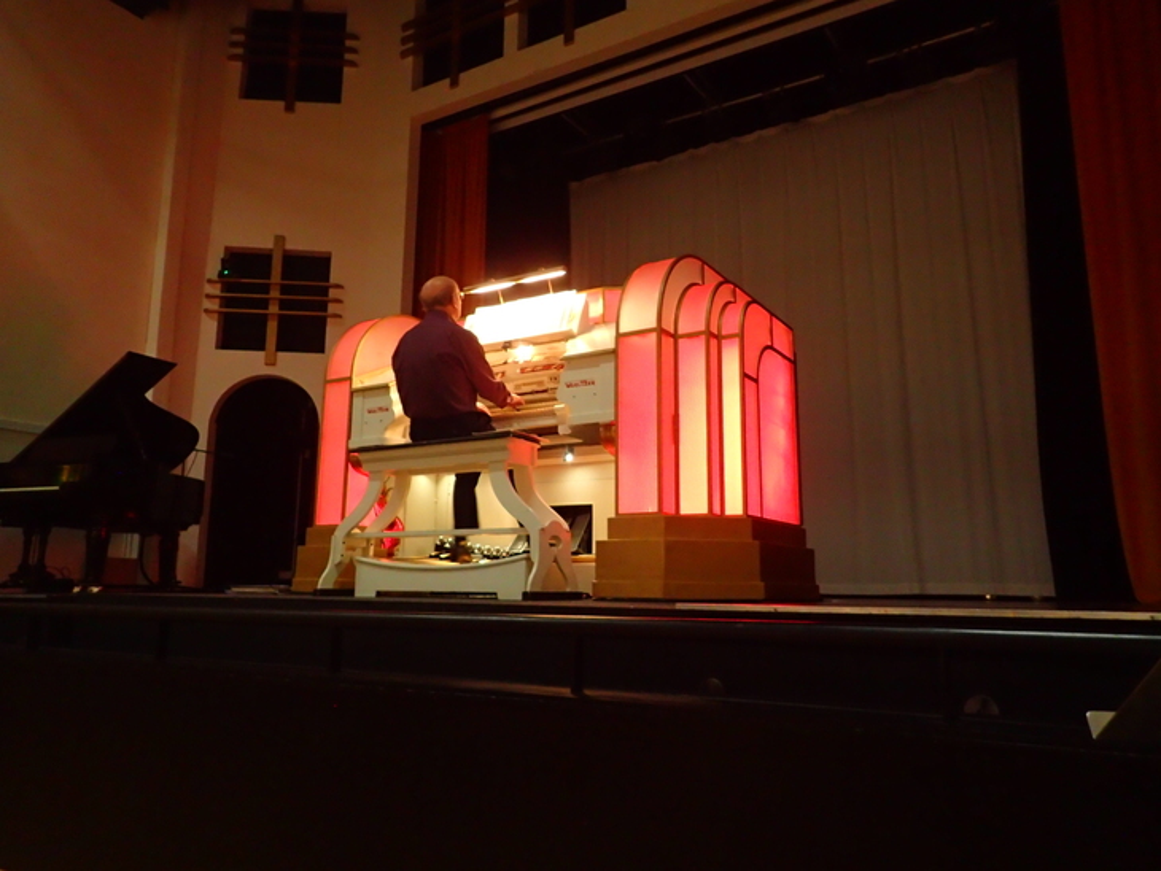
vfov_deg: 54.9
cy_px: 436
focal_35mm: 25
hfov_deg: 69.4
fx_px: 839
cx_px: 580
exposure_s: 1/30
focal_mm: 4.5
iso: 500
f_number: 2
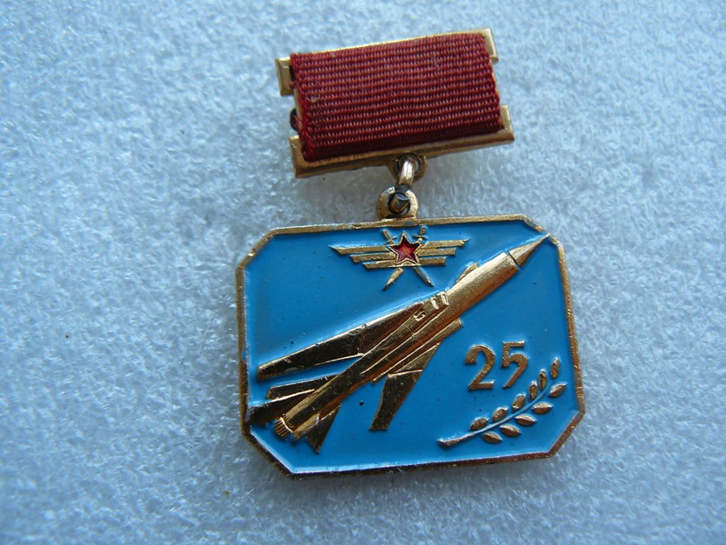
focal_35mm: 36
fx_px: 755
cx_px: 363
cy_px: 272
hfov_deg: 51.4
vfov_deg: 39.7
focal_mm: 6
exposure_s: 1/50
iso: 100
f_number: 2.8
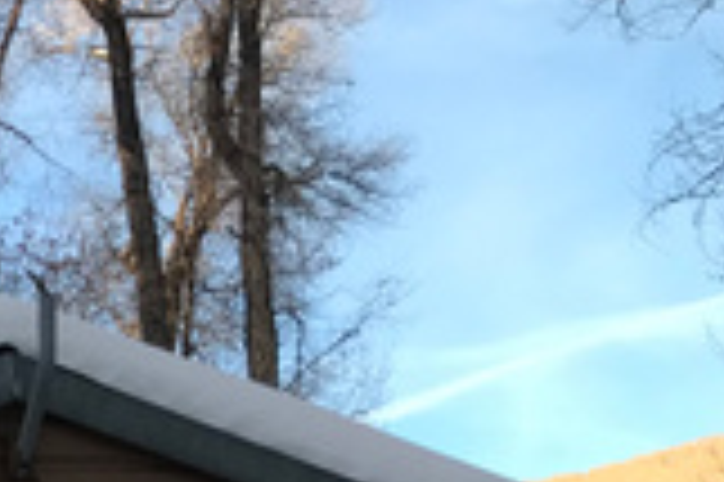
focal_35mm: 116
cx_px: -598
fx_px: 2330
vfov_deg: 10.8
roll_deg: +1.0
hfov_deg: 15.2
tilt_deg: +3.7
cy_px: 941
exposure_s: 1/400
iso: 20
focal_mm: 3.99
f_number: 1.8
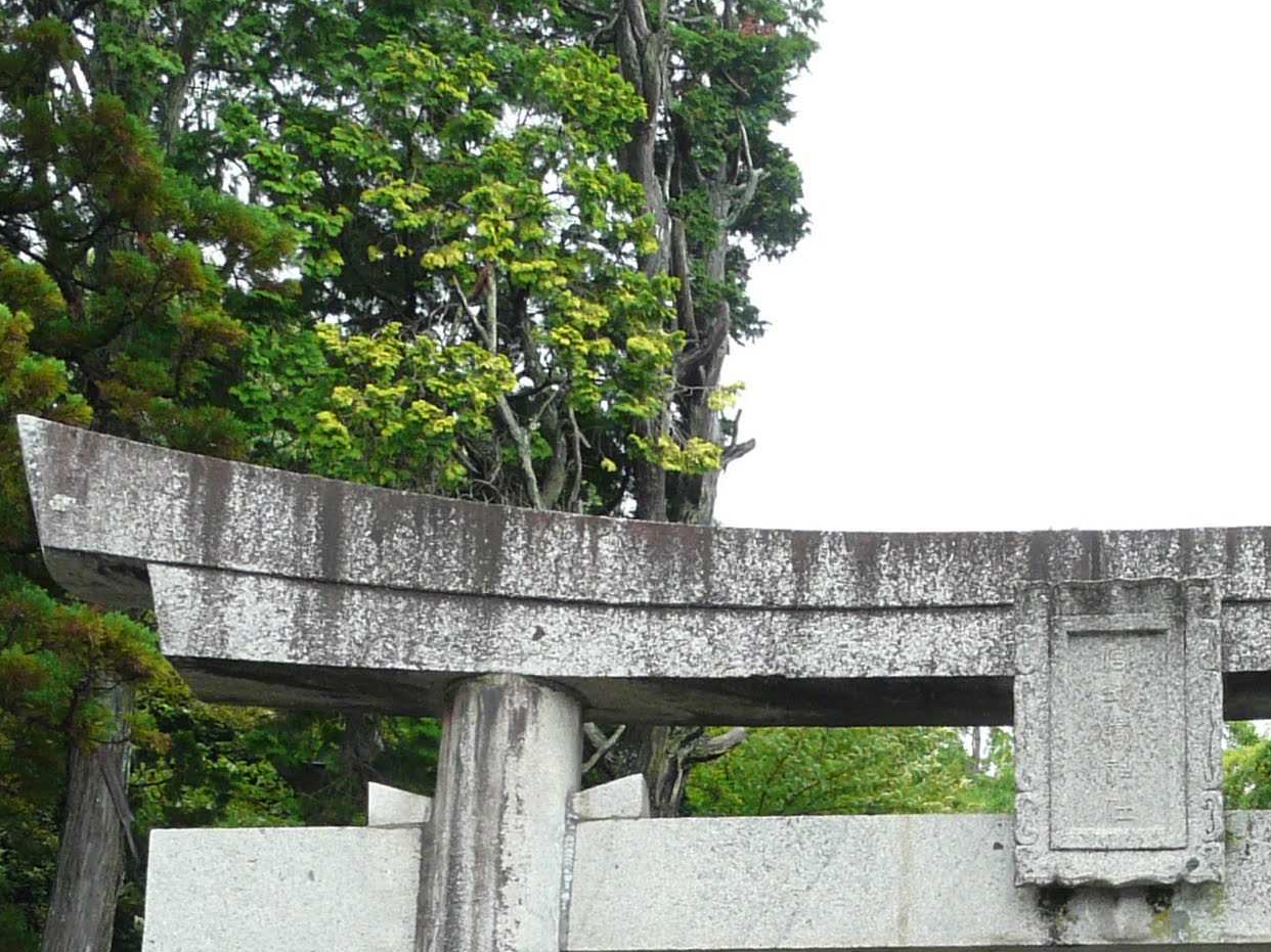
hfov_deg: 21.0
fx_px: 3377
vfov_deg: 15.5
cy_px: 1108
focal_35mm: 92
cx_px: 1072
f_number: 4
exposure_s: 1/125
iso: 100
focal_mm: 5.7
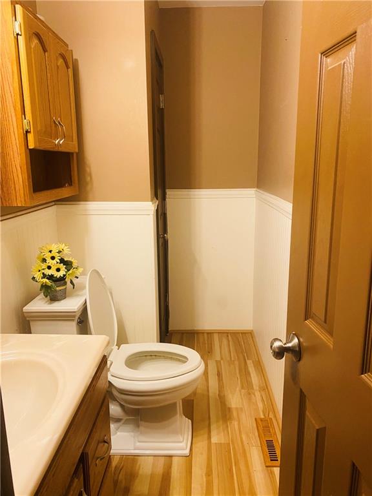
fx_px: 373
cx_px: 186
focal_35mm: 26
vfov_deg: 67.3
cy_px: 248
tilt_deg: -11.3
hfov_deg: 53.1
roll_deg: +0.9
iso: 160
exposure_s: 1/60
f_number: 1.8
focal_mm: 4.25
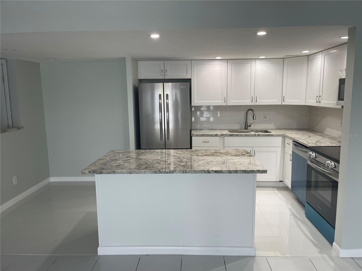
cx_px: 181
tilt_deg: -7.4
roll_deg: +1.0
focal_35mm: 25
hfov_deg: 69.4
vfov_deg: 54.9
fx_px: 261
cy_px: 136
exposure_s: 1/120
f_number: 1.6
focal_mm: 5.1
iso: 64
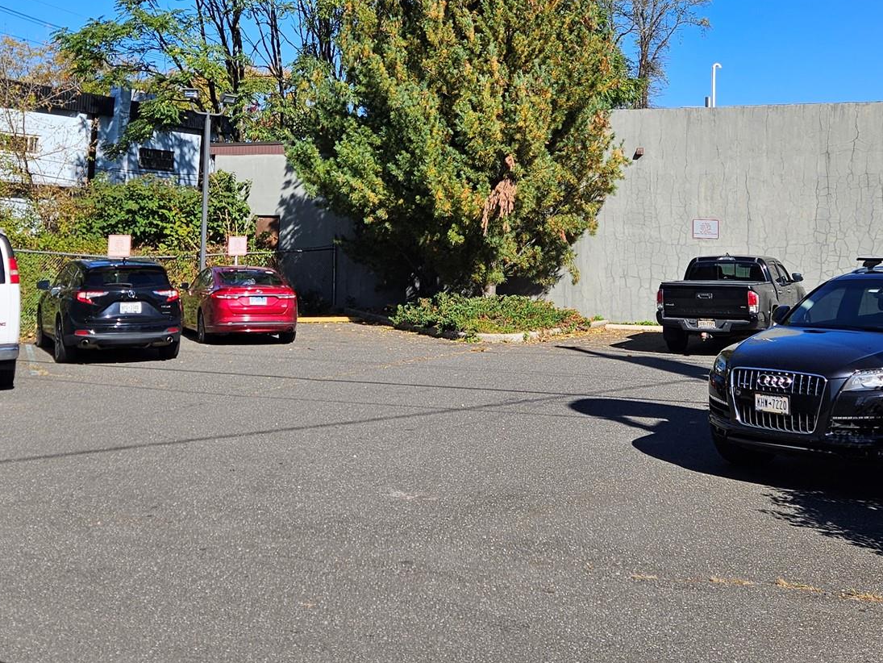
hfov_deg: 43.8
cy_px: 92
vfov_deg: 32.3
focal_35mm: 43
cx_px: 400
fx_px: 1097
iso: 25
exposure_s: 1/1874
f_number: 1.8
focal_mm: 5.4
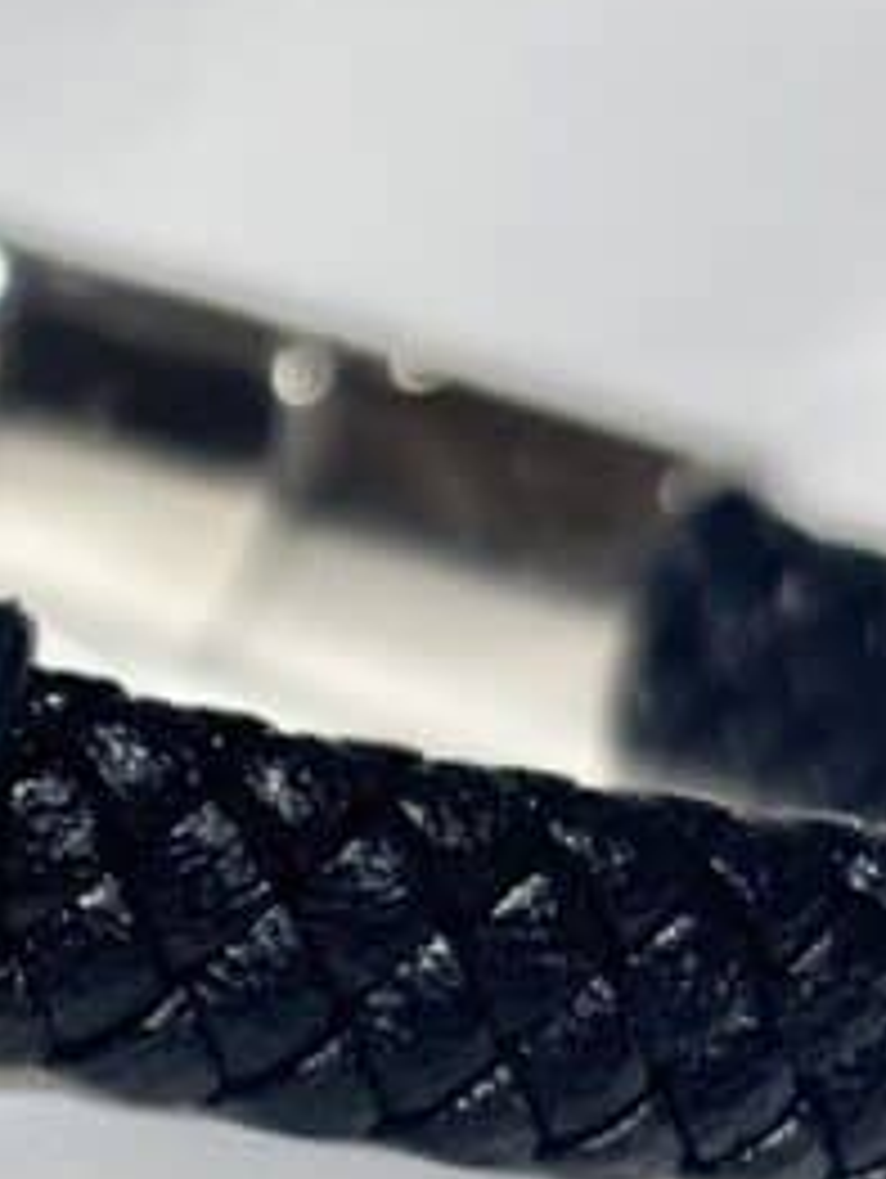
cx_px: -657
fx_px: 6916
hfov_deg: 7.2
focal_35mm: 203
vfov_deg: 9.7
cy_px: 1233
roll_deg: -1.3
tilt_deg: -28.0
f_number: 1.6
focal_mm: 5.96
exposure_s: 1/306
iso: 32
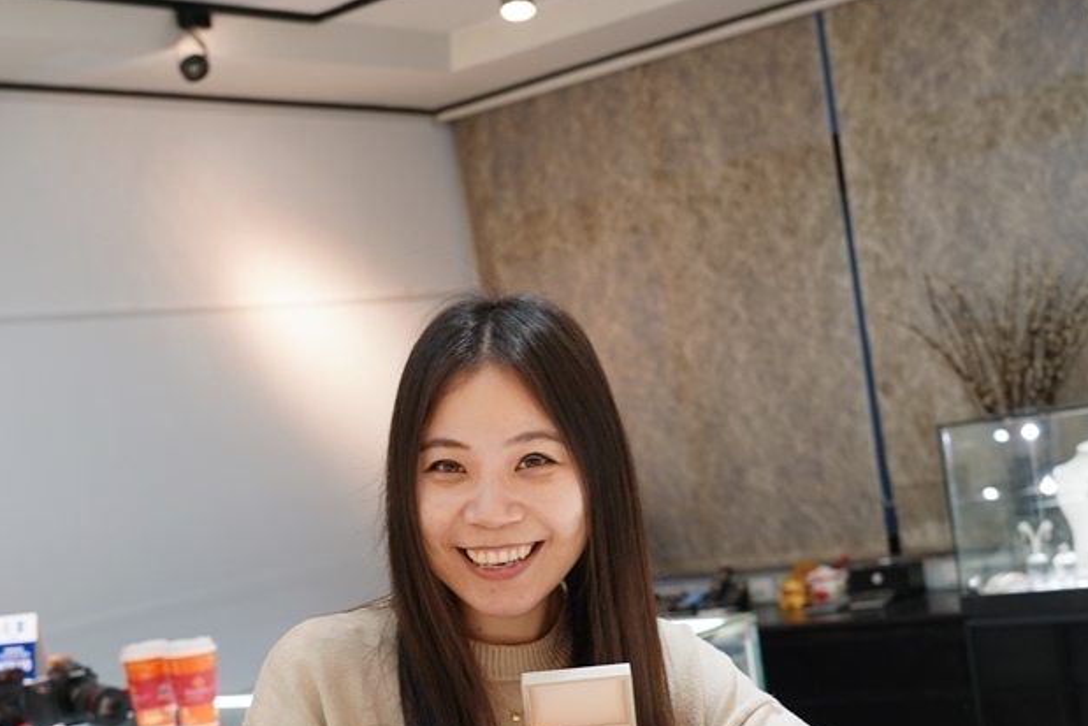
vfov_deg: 21.4
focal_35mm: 63
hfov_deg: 31.8
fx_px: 1904
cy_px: 549
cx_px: 453
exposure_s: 1/40
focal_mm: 39
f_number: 5
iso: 200
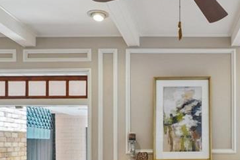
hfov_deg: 39.8
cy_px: 152
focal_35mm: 48
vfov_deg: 26.8
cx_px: 185
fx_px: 320
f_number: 11
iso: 800
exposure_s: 1/50
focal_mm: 17
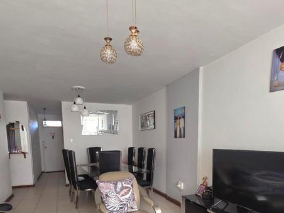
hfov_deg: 73.9
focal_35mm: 23
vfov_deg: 55.3
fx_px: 189
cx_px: 141
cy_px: 166
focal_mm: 2.2
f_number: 1.9
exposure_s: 1/101
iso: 160
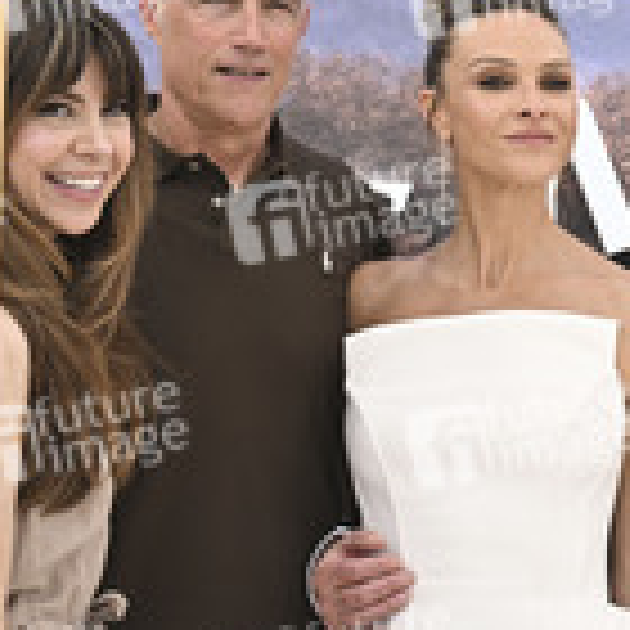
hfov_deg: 16.9
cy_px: 324
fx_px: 1977
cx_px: 853
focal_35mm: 96
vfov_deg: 18.1
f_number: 7.1
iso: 250
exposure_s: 1/320
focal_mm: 35
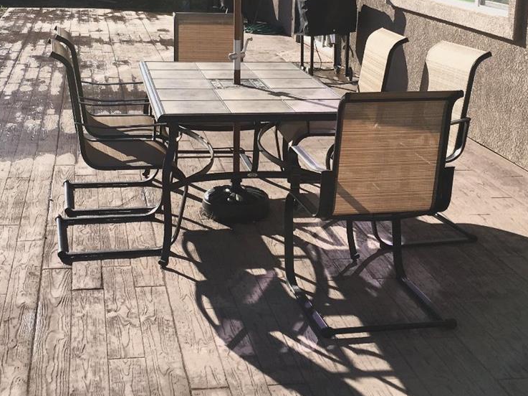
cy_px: 52
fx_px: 899
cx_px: 223
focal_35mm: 59
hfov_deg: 32.7
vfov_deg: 24.2
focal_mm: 4.15
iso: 25
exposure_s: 1/2331
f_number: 2.2
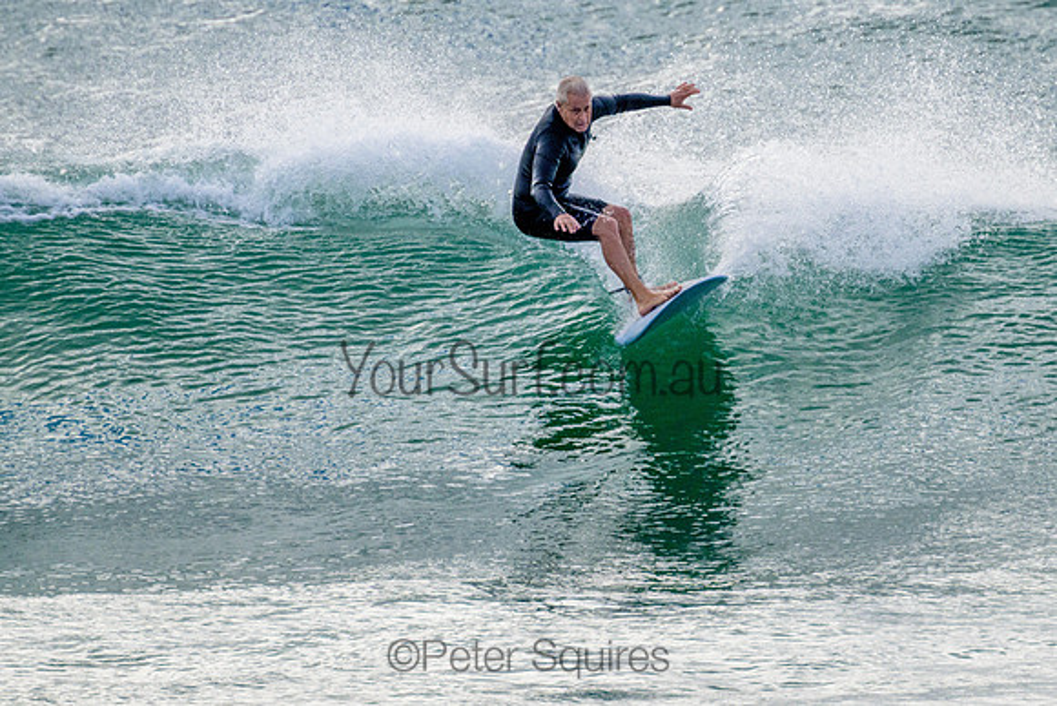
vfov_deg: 1.3
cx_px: 617
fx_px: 32149
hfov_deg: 1.9
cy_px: 243
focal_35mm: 1095
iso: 1000
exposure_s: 1/2000
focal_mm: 800
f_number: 11
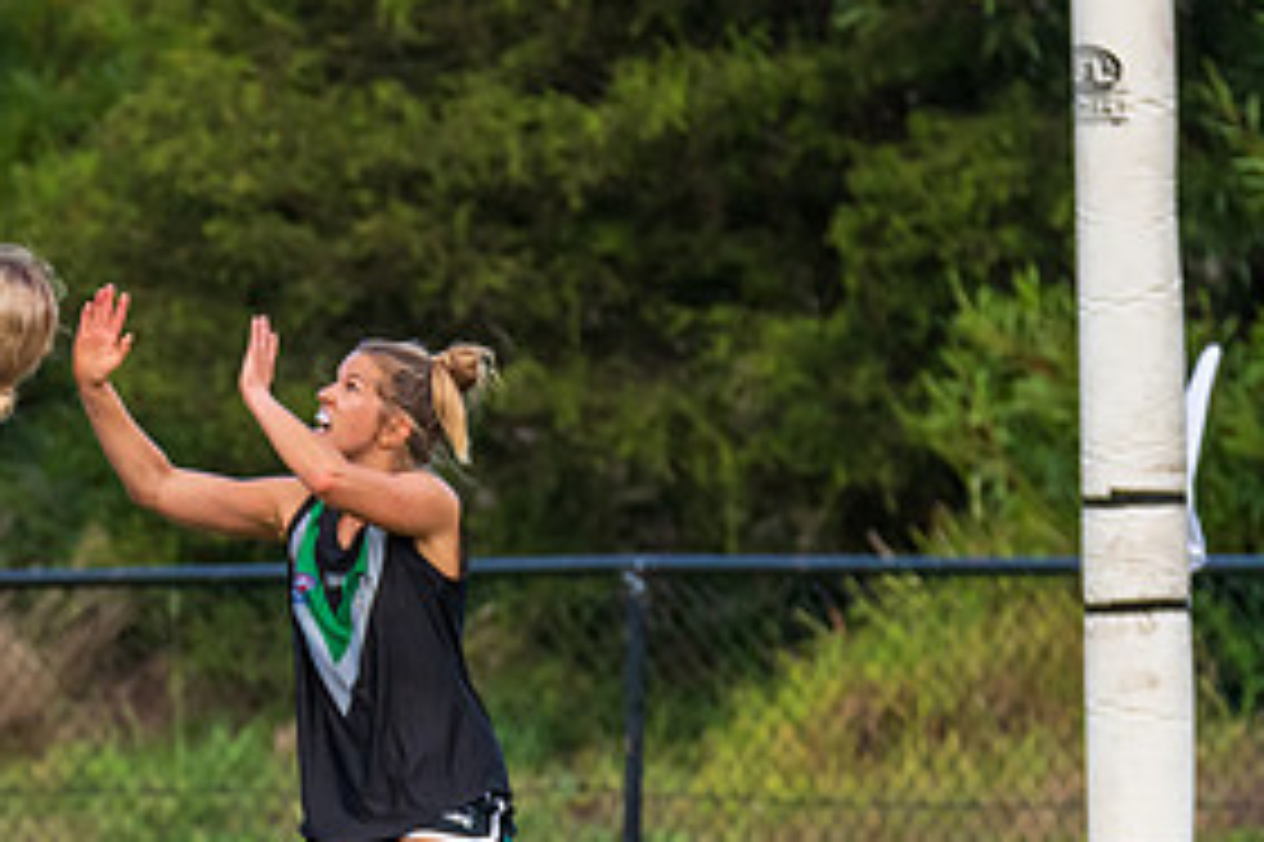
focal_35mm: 1053
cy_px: 418
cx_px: -166
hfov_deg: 2.0
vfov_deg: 1.3
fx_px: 36949
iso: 1000
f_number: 5.6
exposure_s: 1/1250
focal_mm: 320
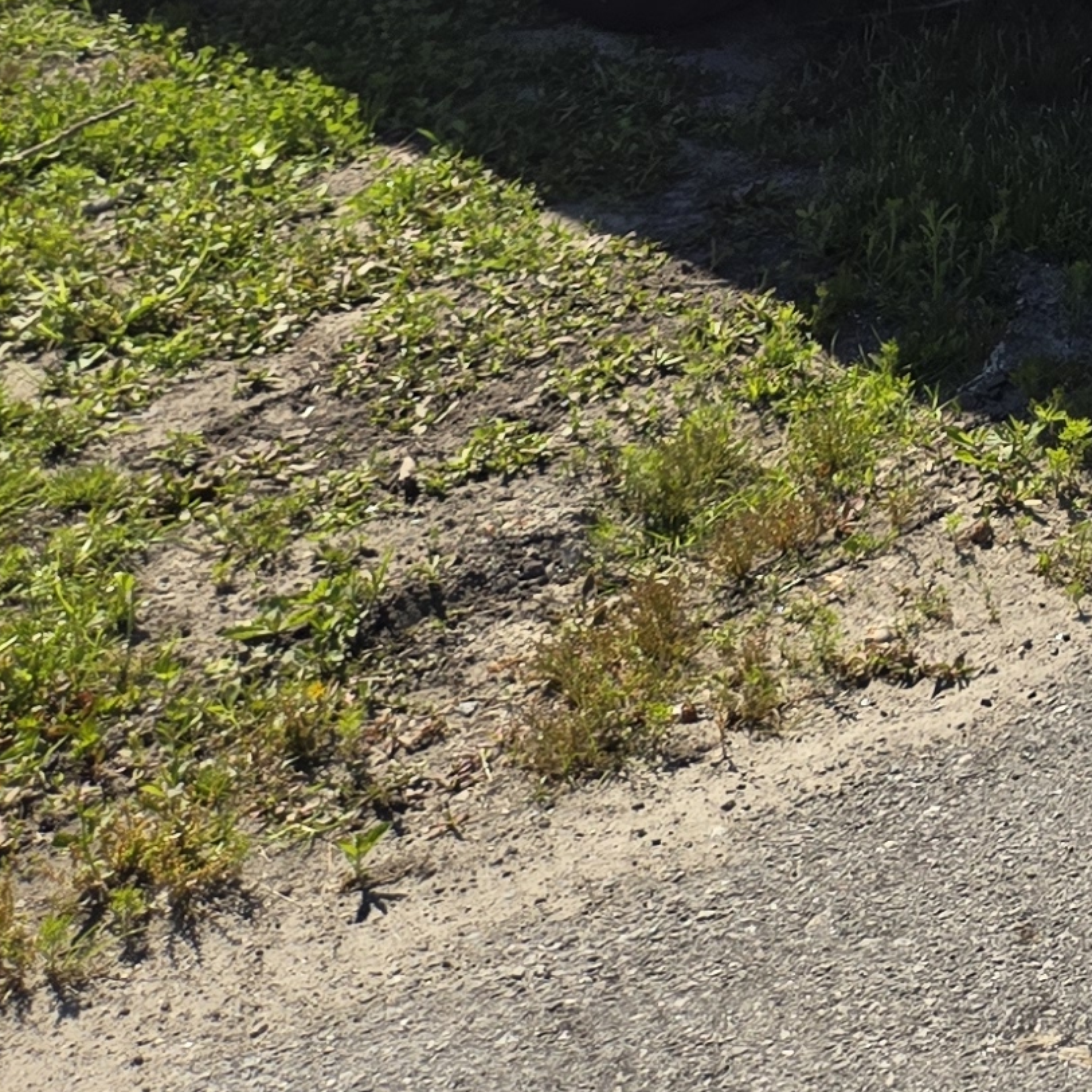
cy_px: -908
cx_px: 2064
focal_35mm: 100
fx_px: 3569
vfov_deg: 15.0
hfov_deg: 14.8
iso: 25
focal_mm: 5.4
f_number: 1.8
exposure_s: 1/1632
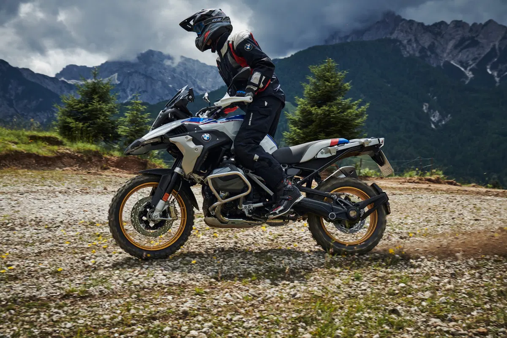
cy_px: 169
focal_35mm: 40
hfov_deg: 48.5
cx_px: 254
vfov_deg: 33.4
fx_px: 563
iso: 100
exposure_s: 1/500
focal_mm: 40
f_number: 5.6
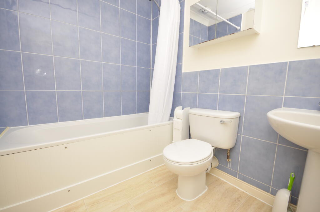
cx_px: 160
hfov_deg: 100.5
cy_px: 106
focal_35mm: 15
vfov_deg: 77.2
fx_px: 133
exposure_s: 1/60
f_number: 5.6
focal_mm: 10
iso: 400
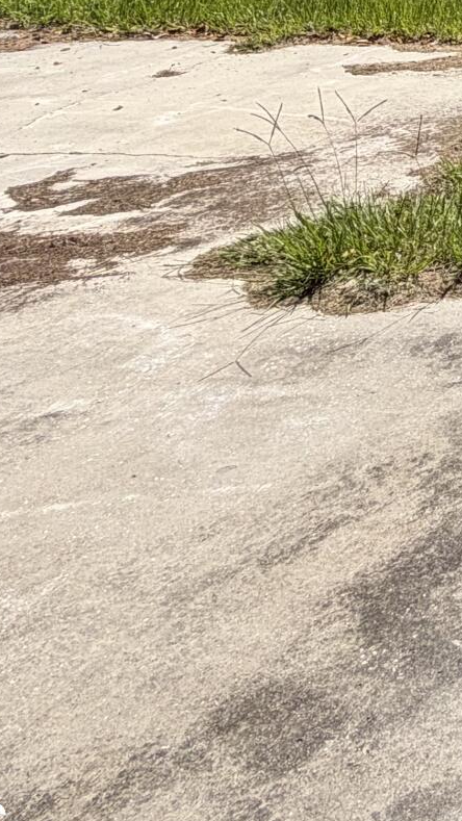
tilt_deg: +3.5
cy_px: -249
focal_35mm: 58
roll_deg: +1.4
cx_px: 964
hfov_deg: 15.7
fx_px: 1263
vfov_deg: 29.1
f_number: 2.2
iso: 20
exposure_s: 1/830
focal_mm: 2.22
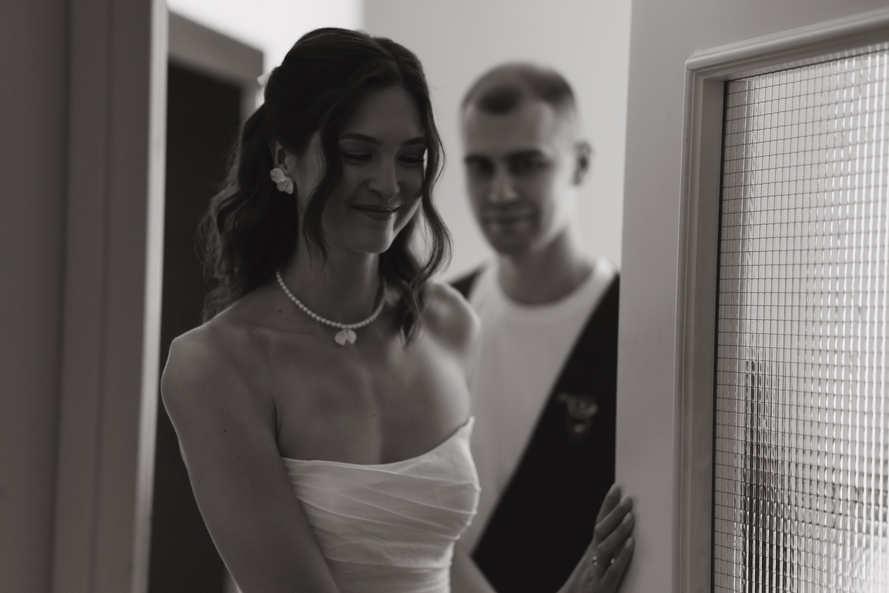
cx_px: 444
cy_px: 296
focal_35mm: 85
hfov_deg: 23.9
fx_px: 2099
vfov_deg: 16.1
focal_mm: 85
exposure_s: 1/250
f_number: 1.8
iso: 1250
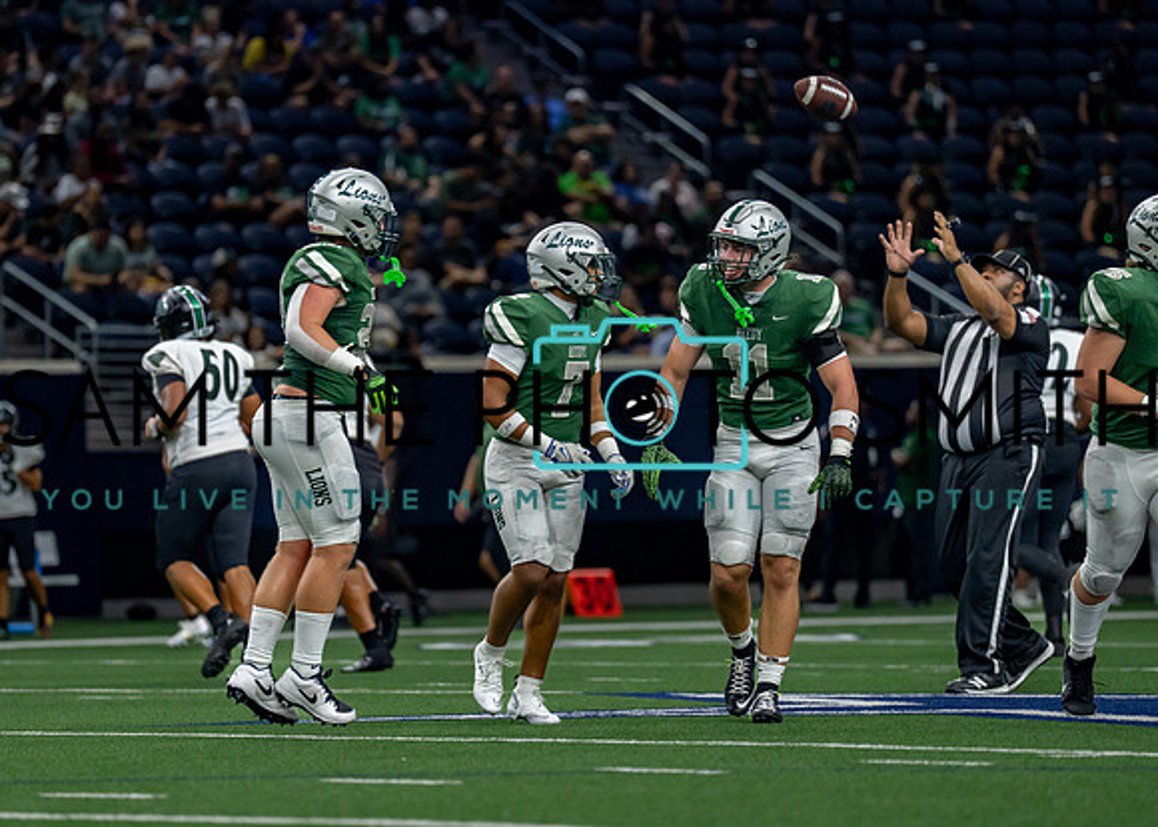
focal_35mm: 266
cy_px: 415
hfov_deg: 7.6
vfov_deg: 5.4
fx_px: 8745
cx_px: 498
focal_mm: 200
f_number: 2.8
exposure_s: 1/1000
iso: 1600
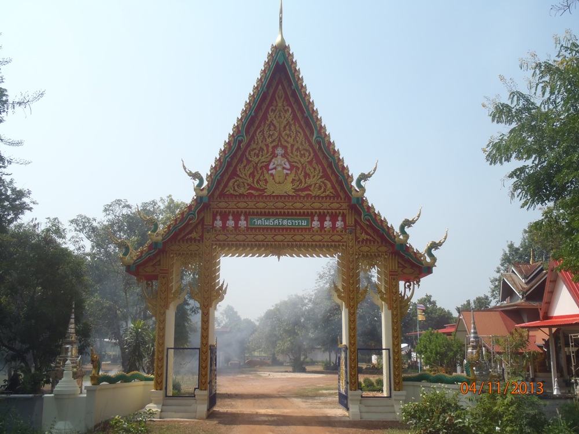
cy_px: 217
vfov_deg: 39.7
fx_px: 602
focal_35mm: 36
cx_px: 290
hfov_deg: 51.4
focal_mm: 6.45
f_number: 4.5
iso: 80
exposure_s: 1/500
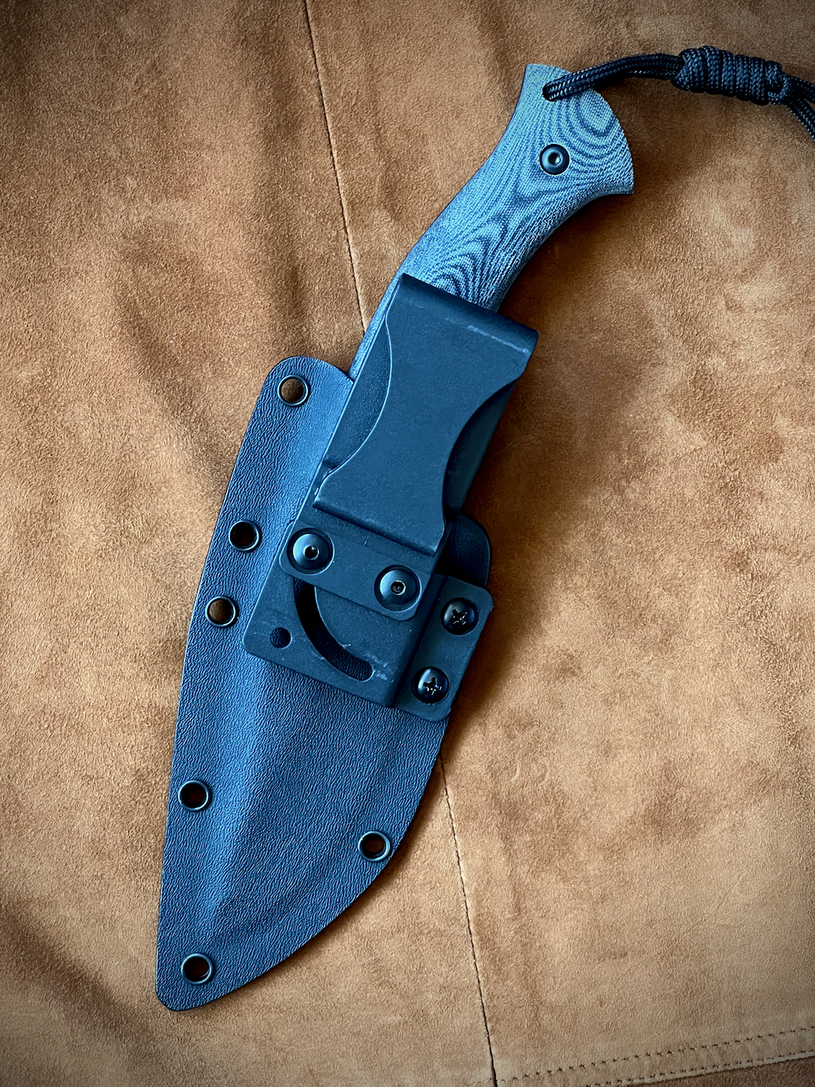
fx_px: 2418
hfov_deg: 19.1
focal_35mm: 77
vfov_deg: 25.3
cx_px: 408
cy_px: 544
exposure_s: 1/71
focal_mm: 9
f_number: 2.8
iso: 500
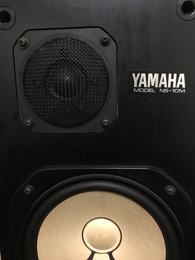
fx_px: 218
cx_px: 98
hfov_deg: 48.2
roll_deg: +0.6
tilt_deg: -7.6
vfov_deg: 61.7
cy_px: 130
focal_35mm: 29
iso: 100
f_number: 2.2
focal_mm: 4.15
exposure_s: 1/4
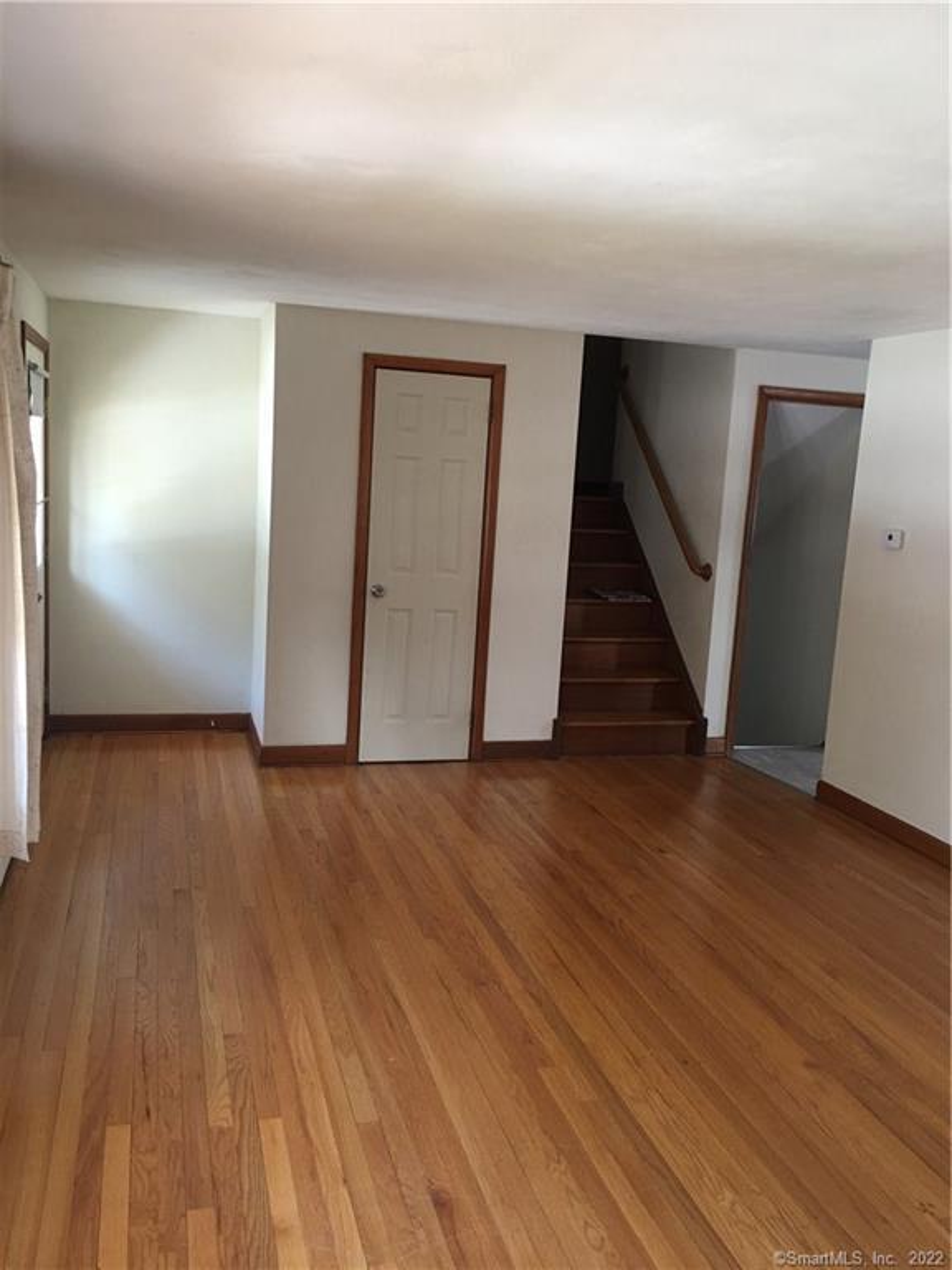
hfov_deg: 48.2
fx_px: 1063
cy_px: 635
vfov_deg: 61.7
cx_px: 476
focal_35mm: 29
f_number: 2.2
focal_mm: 4.15
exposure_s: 1/15
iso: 40
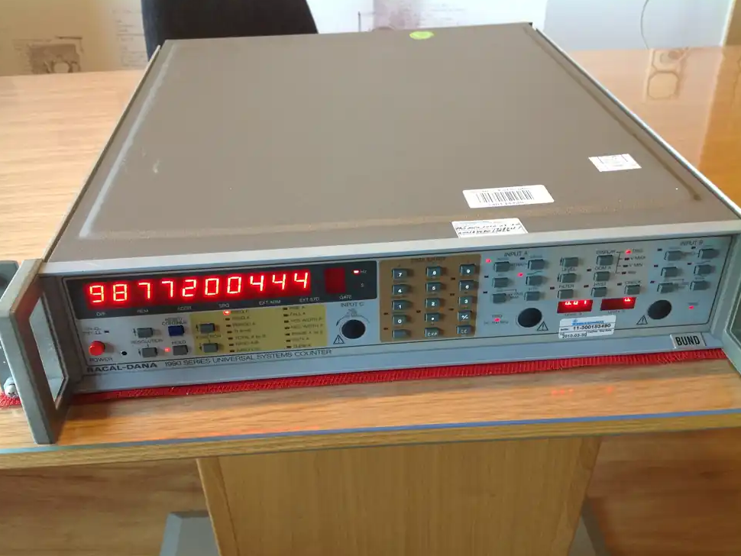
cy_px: 283
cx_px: 361
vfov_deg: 39.7
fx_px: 771
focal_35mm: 36
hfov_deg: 51.3
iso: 64
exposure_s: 1/17
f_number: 2.4
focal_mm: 4.28
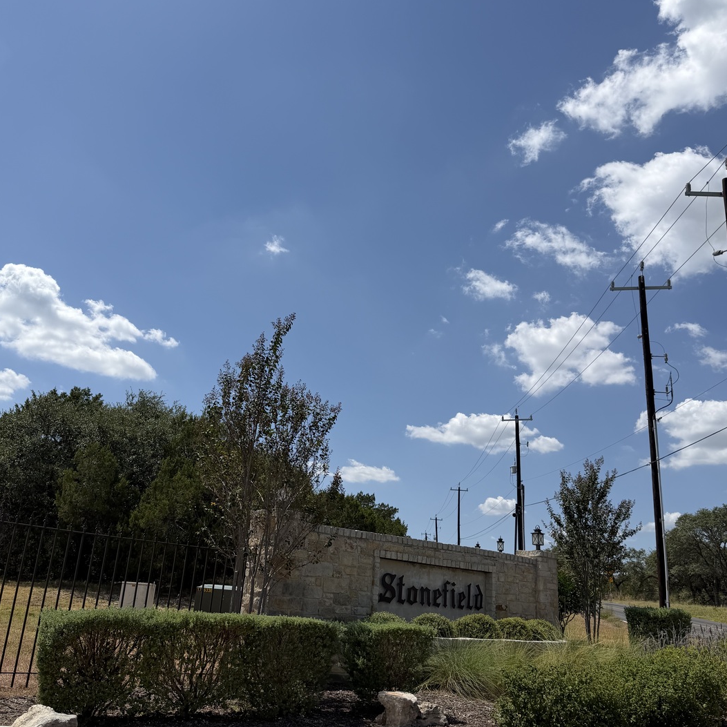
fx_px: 689
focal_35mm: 29
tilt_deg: +17.9
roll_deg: -3.7
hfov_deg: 55.6
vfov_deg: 55.6
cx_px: 358
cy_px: 378
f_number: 1.78
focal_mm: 6.76
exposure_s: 1/8130
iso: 80
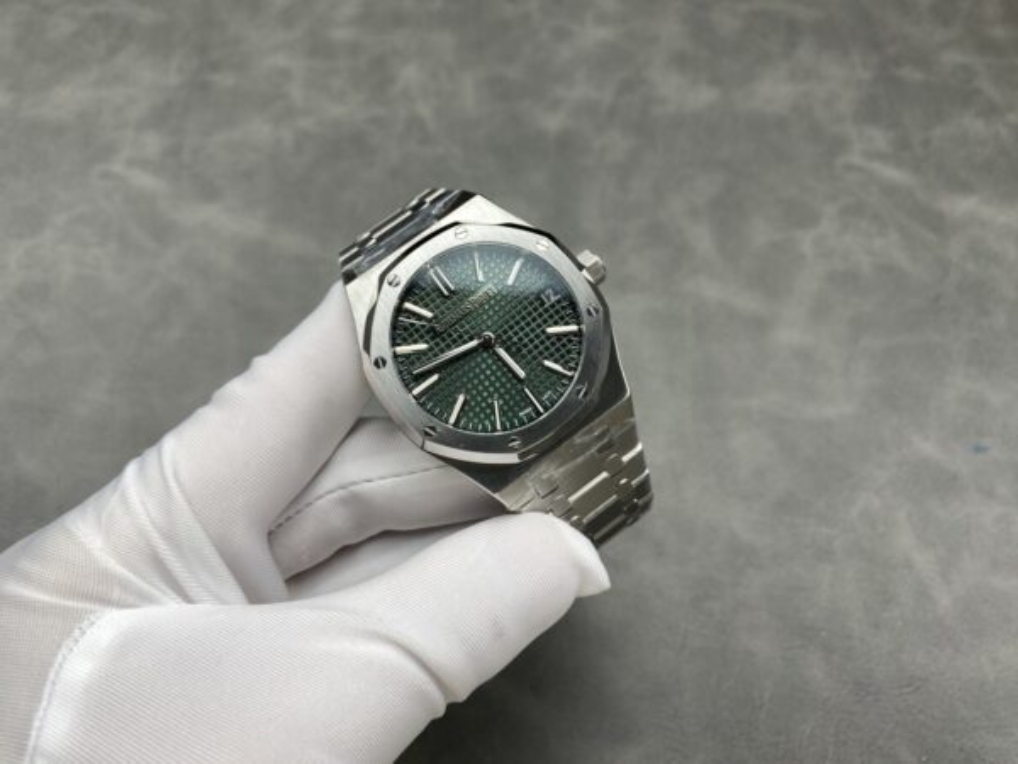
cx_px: 509
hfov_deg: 69.4
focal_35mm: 25
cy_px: 382
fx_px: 735
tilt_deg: -62.8
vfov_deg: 54.9
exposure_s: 1/150
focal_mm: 4.25
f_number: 1.8
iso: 32
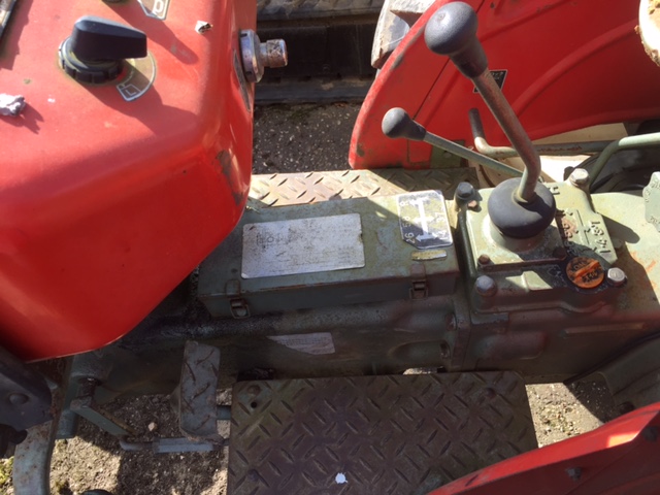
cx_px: 330
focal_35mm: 29
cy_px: 248
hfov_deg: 61.7
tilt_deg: -57.9
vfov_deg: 48.2
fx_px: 553
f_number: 2.2
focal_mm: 4.15
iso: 32
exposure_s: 1/359
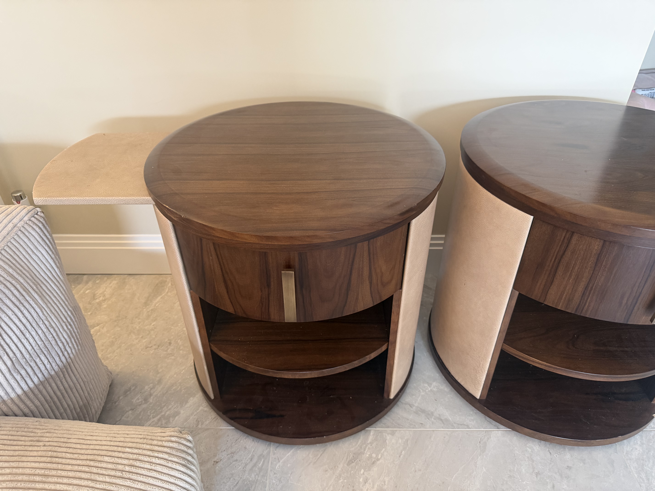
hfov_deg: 71.6
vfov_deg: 56.8
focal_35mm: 24
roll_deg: +0.5
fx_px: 454
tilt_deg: -36.2
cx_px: 328
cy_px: 246
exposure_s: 1/50
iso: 320
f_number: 1.78
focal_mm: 6.76
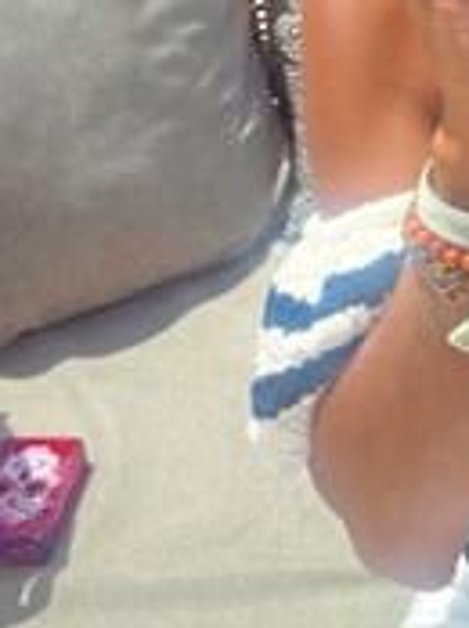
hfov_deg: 16.8
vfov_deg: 24.1
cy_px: 227
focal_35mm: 81
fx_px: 1467
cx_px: 664
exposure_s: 1/1672
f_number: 1.6
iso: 50
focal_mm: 5.1
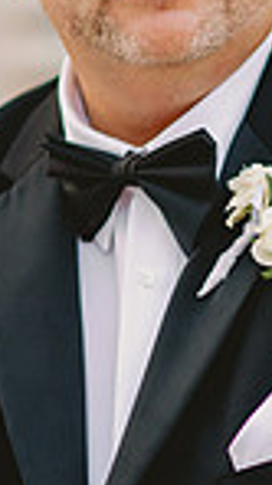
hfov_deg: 4.5
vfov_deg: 8.0
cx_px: 210
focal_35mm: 271
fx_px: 3483
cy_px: 324
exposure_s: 1/250
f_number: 2
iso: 640
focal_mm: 85
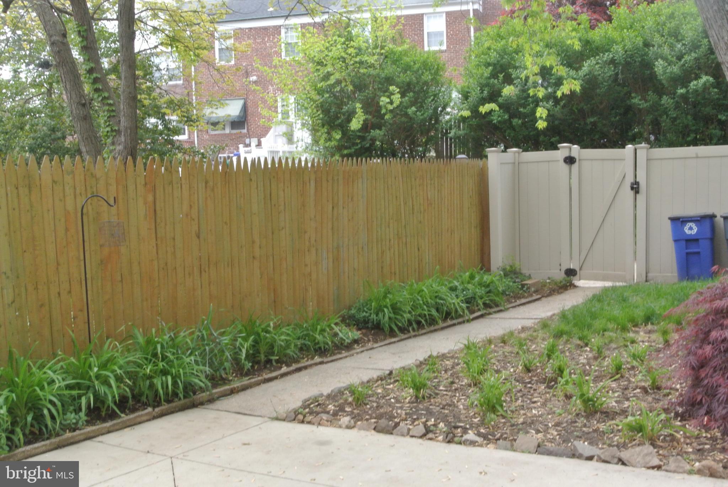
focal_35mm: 45
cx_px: 364
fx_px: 911
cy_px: 244
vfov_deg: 29.9
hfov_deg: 43.6
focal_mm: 16.9
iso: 640
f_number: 4.5
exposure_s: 1/60
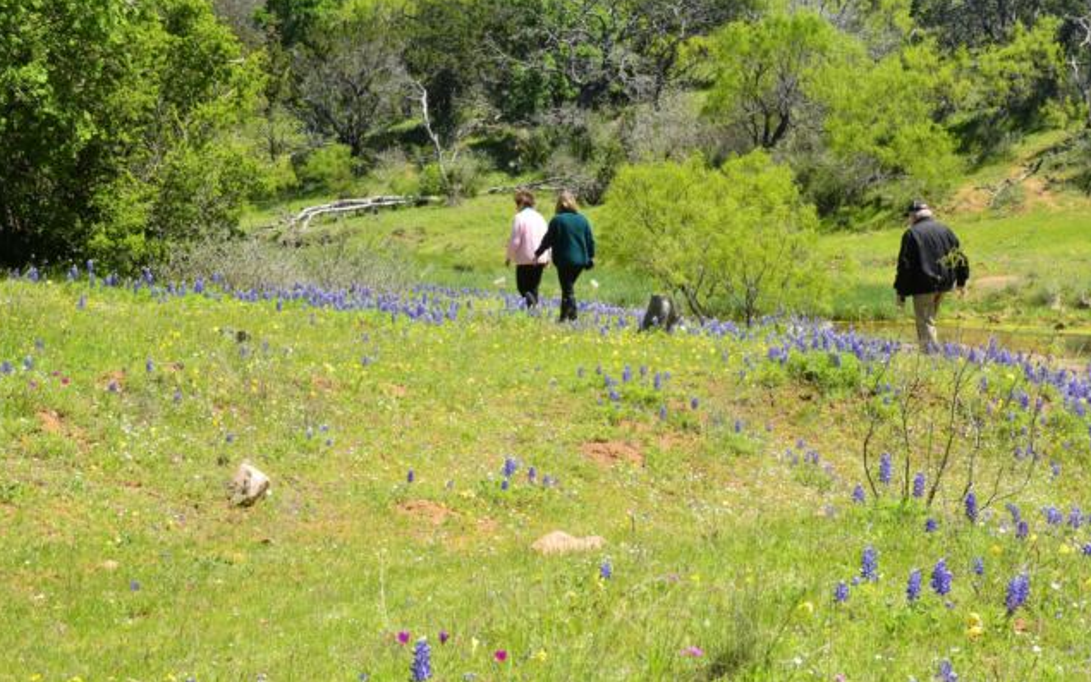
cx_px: 543
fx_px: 2557
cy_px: 322
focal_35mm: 86
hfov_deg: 24.1
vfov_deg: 15.2
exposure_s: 1/100
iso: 200
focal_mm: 56
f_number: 16
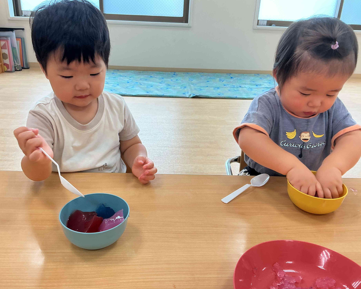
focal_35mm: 31
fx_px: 331
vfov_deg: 47.1
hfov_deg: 57.1
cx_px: 169
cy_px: 142
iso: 40
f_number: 1.8
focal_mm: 3
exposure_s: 1/120
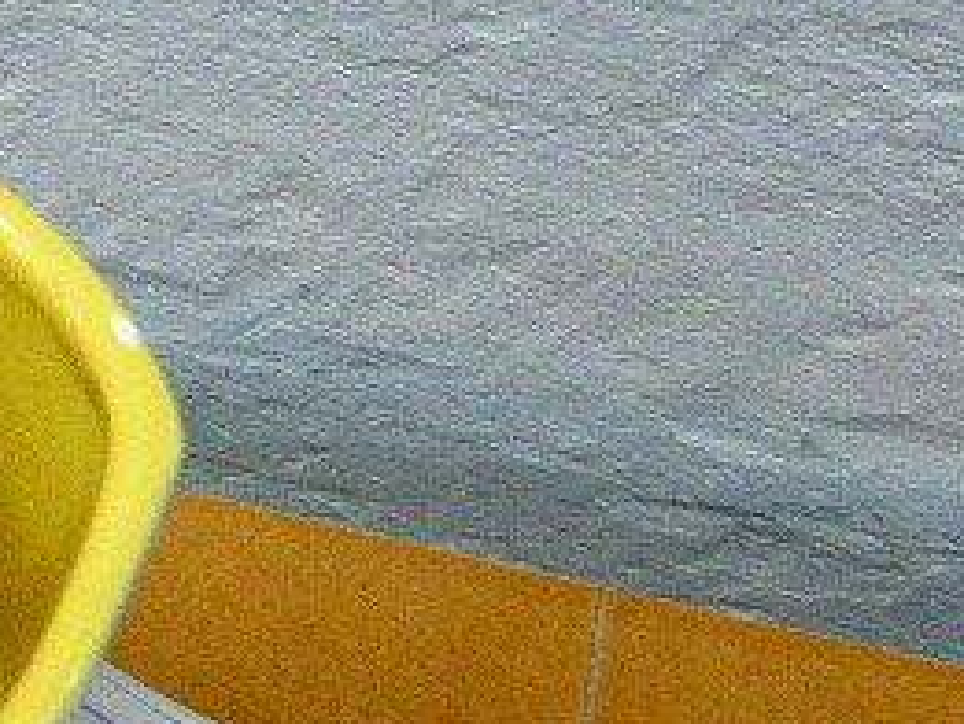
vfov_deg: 11.4
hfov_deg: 14.7
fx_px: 3622
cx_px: -177
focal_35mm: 130
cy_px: 495
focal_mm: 9
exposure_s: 1/100
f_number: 4.4
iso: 1600
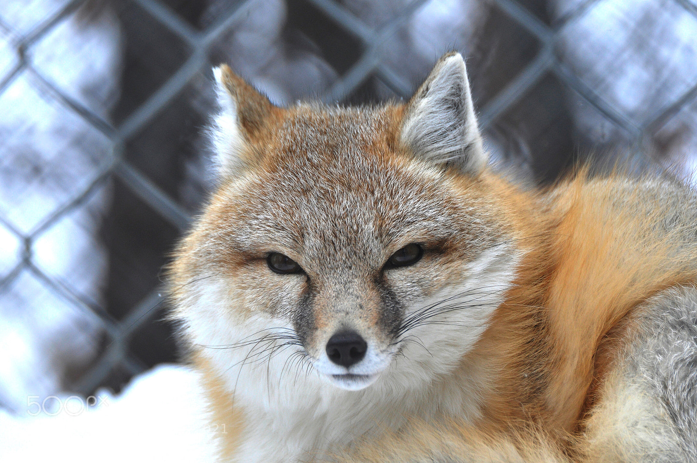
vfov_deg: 1.8
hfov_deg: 2.8
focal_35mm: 750
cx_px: 348
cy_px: 232
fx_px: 14504
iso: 800
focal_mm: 500
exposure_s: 1/640
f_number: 6.3
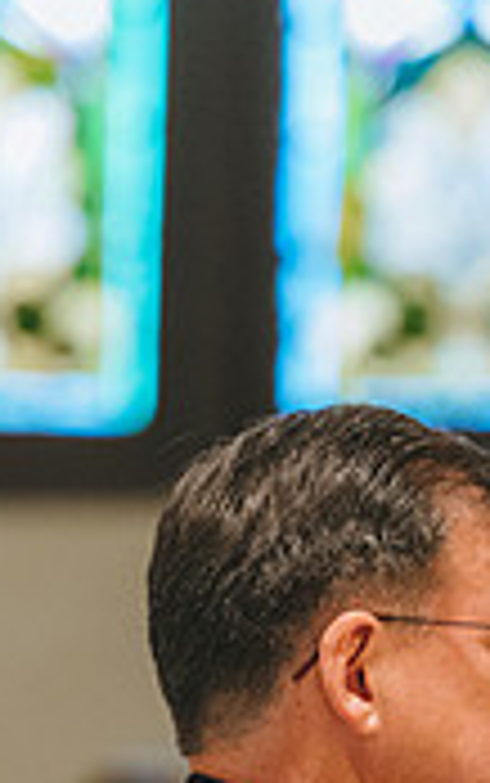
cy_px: 839
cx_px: 486
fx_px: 14463
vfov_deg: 3.1
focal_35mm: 678
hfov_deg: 1.9
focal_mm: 200
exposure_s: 1/160
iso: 3200
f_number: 2.8
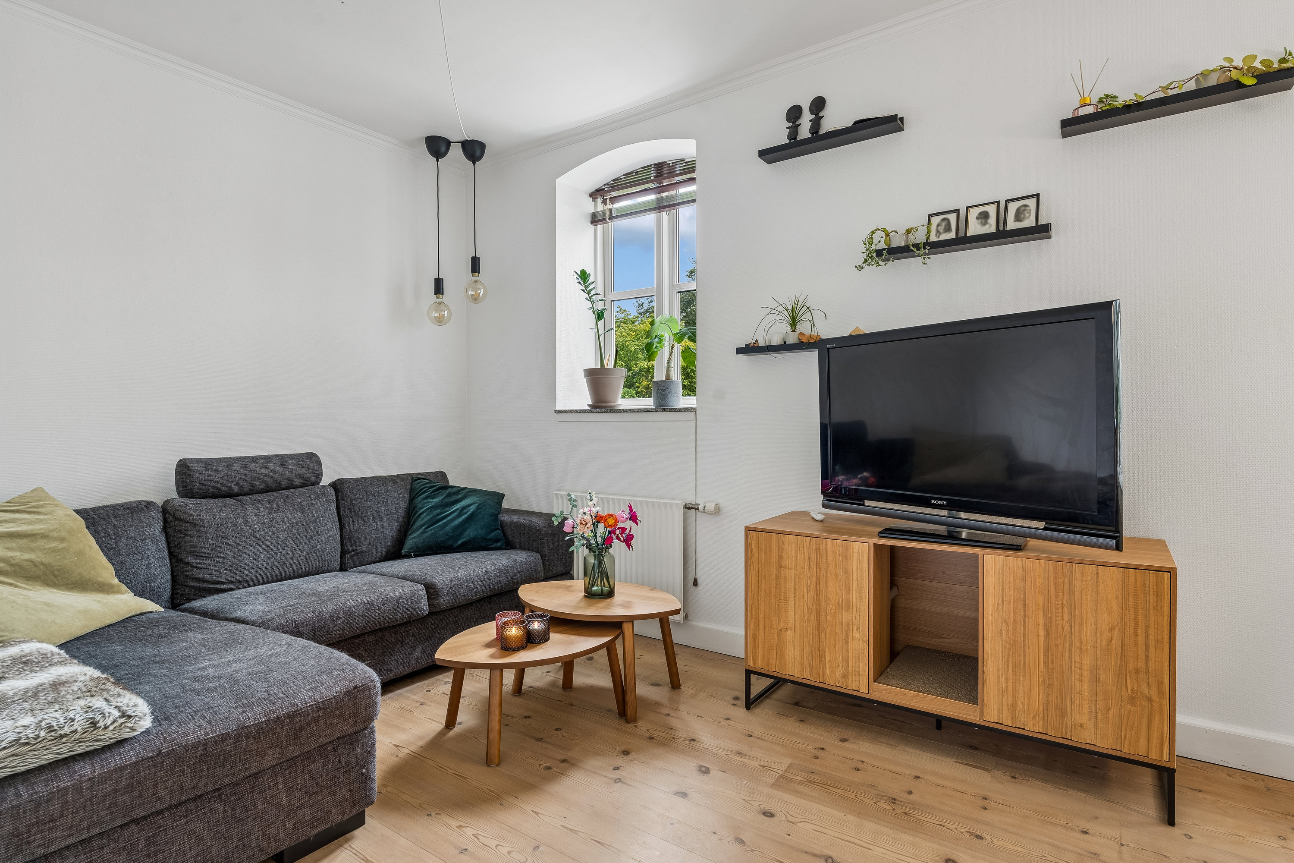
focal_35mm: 18
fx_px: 665
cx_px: 647
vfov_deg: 65.9
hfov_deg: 88.4
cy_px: 432
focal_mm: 18.5
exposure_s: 1/3.33
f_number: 8
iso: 200
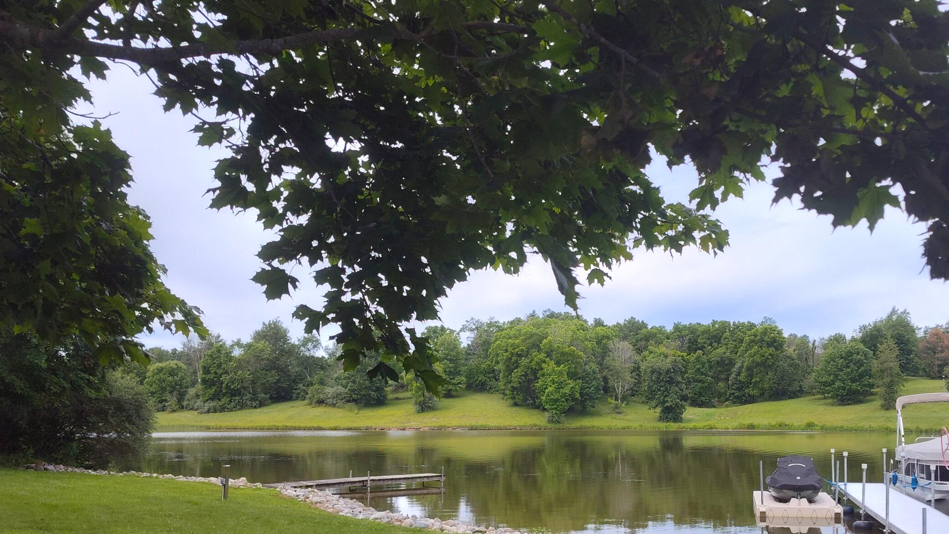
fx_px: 906
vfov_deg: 32.4
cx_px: 588
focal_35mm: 36
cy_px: 385
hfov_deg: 54.7
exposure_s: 1/1530
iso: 100
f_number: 1.8
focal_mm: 5.56
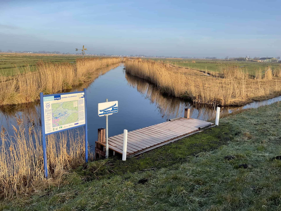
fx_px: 235
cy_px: 106
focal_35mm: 29
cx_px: 140
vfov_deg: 48.2
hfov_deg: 61.7
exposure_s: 1/997
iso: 16
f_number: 1.8
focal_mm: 3
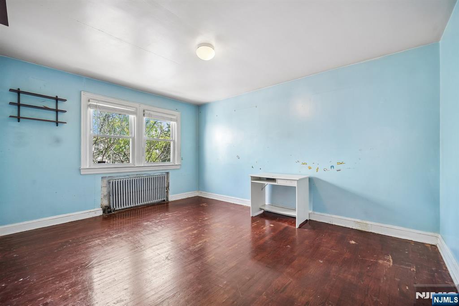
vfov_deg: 53.1
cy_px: 153
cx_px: 230
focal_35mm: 24
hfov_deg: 73.8
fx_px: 306
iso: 2500
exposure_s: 1/125
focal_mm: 24
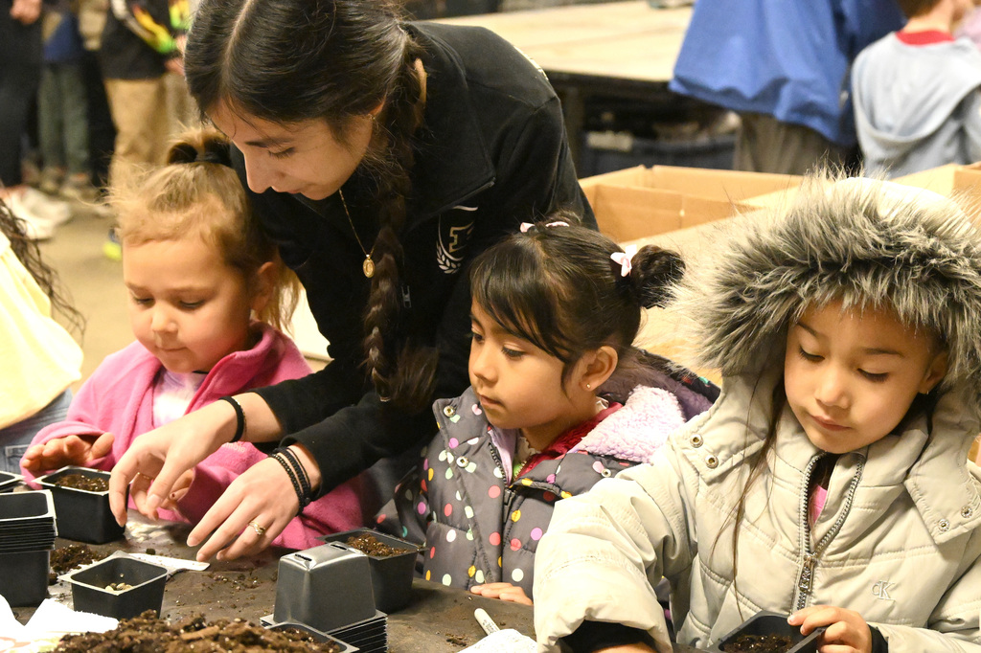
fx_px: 2397
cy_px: 326
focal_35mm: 88
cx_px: 490
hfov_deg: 23.1
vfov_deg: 15.5
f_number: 6
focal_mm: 59
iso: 10000
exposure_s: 1/250
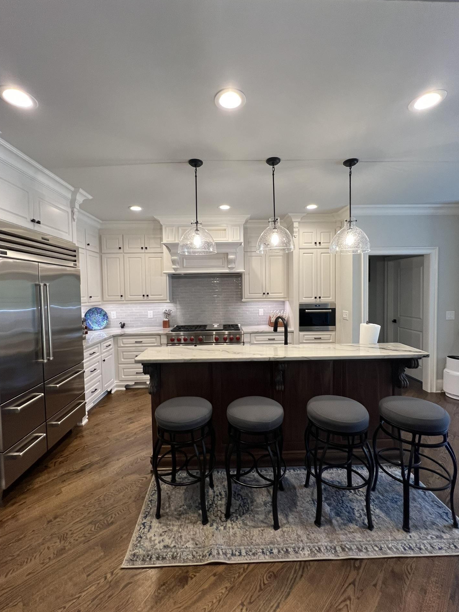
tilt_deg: -3.5
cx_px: 233
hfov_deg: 85.7
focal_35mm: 14
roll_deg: +1.1
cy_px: 301
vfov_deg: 102.1
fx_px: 248
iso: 200
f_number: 1.8
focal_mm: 1.57
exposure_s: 1/120
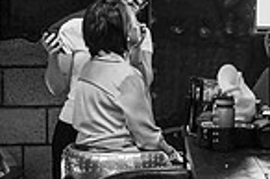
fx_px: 1041
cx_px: 485
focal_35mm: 139
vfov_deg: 9.8
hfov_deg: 13.3
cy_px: 80
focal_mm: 35
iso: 280
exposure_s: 1/250
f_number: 1.8
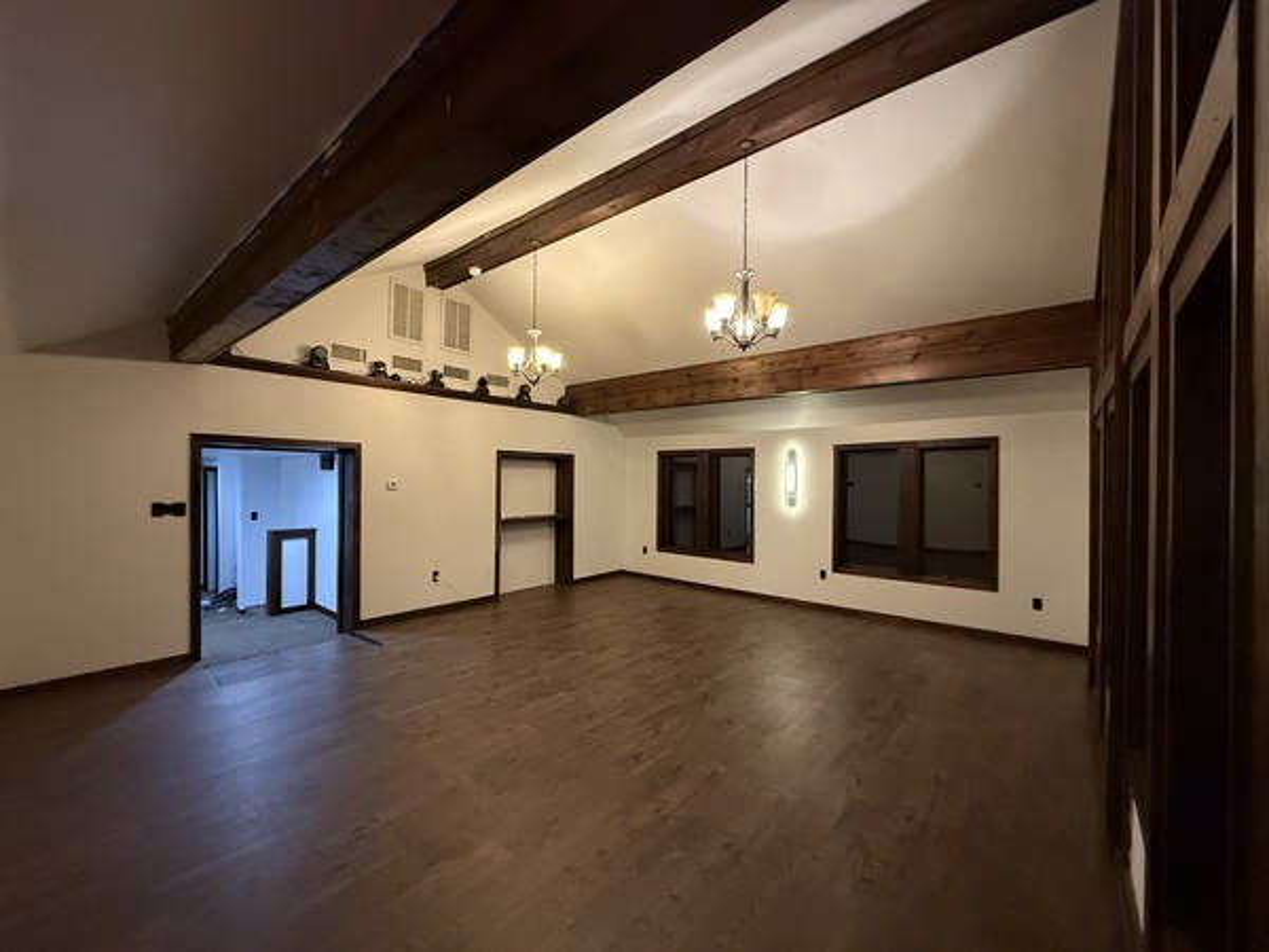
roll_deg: +0.2
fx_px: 513
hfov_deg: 102.1
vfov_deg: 85.7
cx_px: 634
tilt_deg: +0.4
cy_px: 476
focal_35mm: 14
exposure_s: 1/60
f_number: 2.2
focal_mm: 2.22
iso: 640
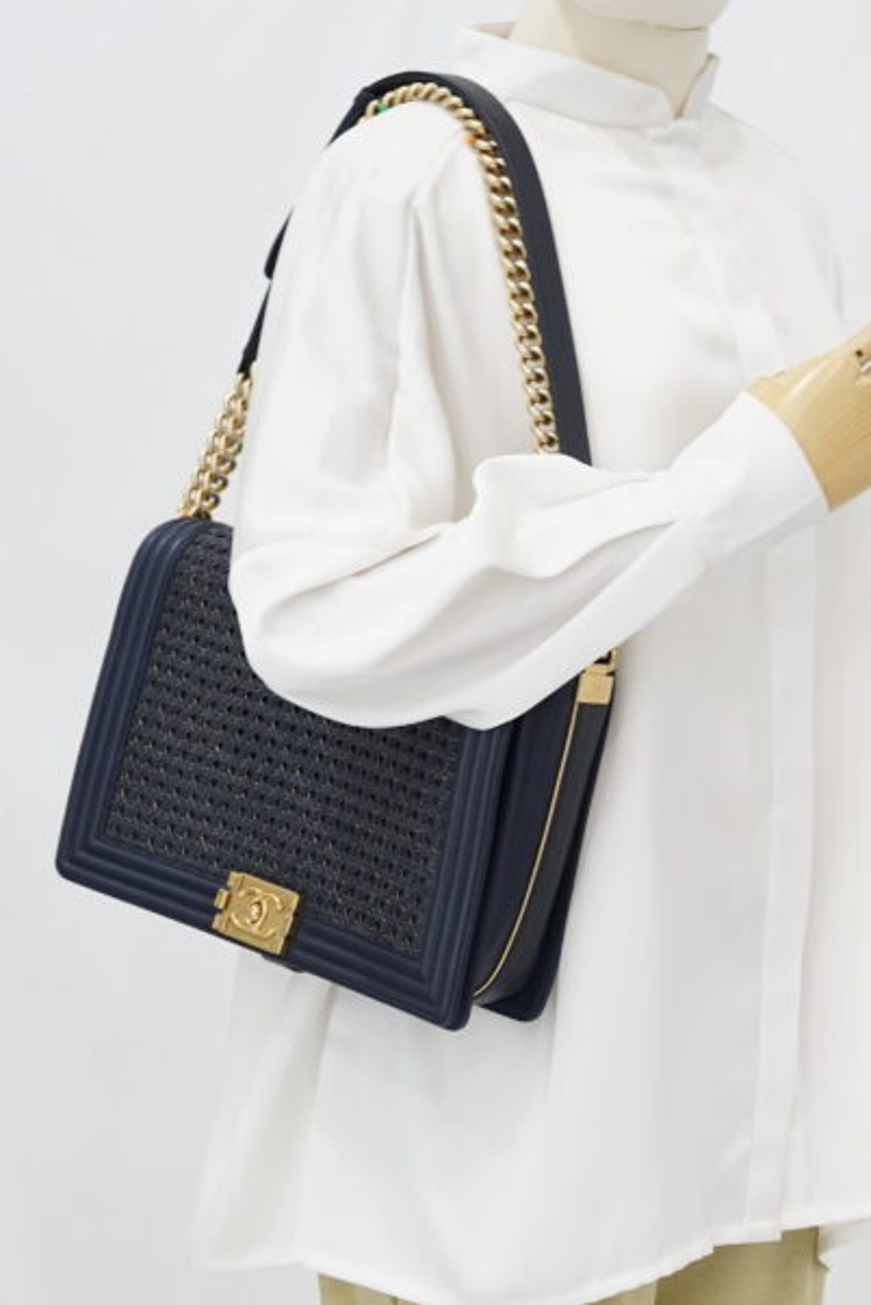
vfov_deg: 23.8
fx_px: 3081
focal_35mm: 85
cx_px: 554
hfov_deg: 16.1
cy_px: 871
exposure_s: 1/10
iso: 640
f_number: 6.3
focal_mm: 50
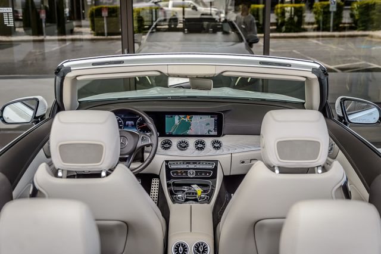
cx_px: 193
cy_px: 126
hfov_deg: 43.8
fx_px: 474
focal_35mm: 45
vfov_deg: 29.9
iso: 400
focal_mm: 44
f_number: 4
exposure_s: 1/800
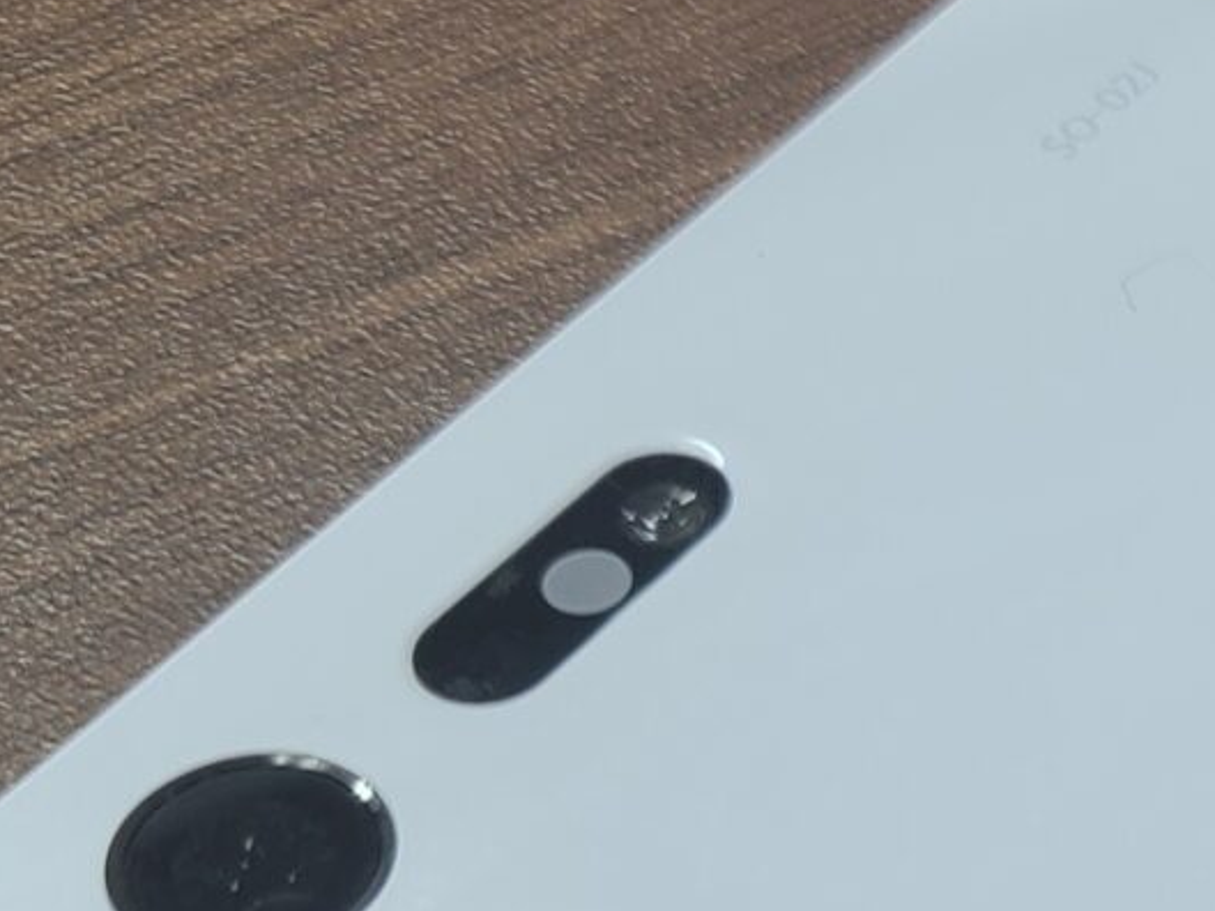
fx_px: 4423
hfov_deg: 14.1
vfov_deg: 11.1
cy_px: 1509
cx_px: 2076
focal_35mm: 126
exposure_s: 1/50
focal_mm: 5.4
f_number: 1.8
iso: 40
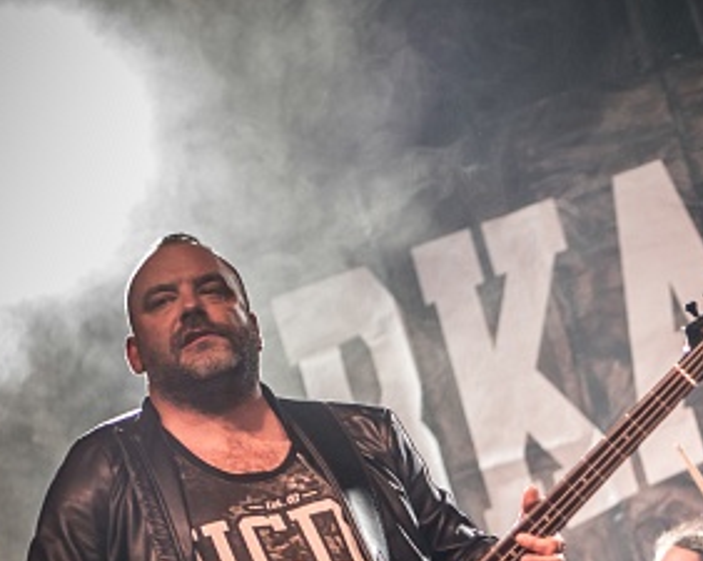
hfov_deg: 12.3
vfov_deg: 9.9
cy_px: 472
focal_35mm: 156
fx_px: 3242
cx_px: 661
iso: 800
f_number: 2.8
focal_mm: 65
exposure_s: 1/100
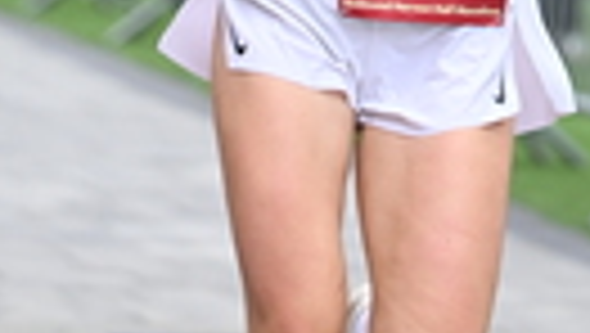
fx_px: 7157
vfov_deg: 2.6
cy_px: -554
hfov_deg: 4.7
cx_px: 426
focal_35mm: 457
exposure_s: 1/2000
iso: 640
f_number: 2.8
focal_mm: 104
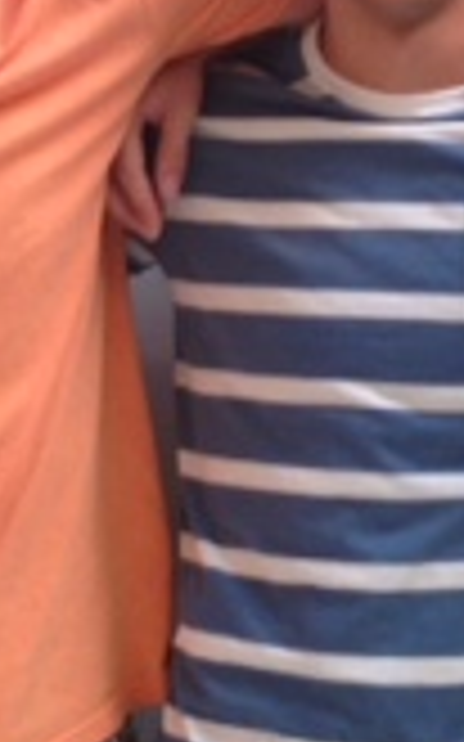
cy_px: 148
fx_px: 2754
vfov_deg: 15.3
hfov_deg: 9.6
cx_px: 207
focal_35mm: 136
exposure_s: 1/20
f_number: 2.4
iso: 80
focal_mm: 4.13
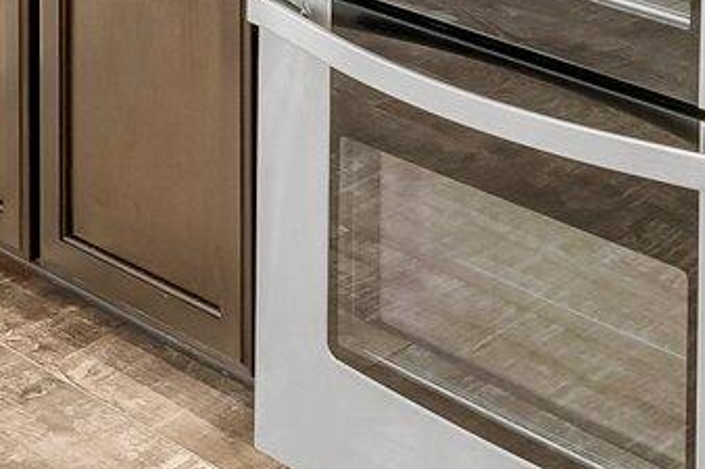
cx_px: 901
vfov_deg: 11.6
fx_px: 1864
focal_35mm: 95
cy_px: -688
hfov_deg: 19.8
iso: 400
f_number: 8
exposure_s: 1/10
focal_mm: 15.7
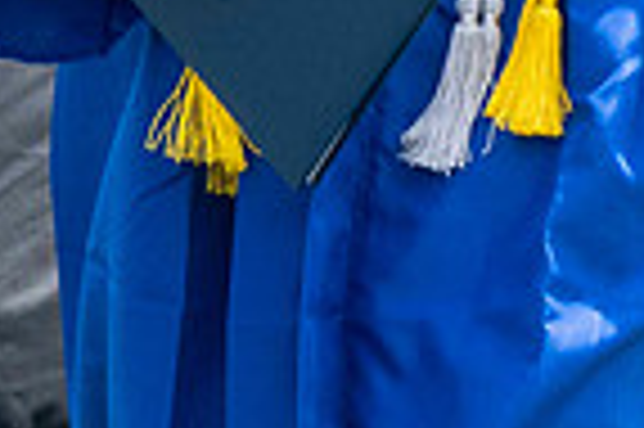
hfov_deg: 3.6
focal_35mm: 579
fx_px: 10346
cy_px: -966
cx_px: -170
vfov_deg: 2.3
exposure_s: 1/250
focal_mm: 70
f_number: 13
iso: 200
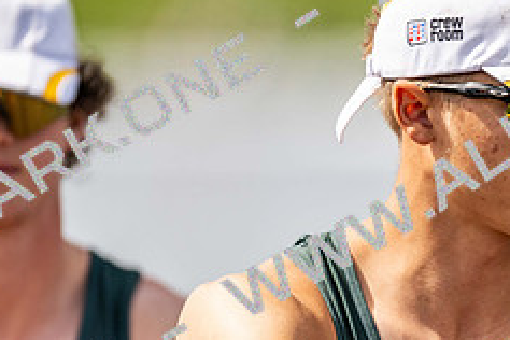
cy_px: 322
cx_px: 488
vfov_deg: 0.9
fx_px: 20838
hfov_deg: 1.4
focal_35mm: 1471
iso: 360
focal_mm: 600
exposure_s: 1/2500
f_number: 4
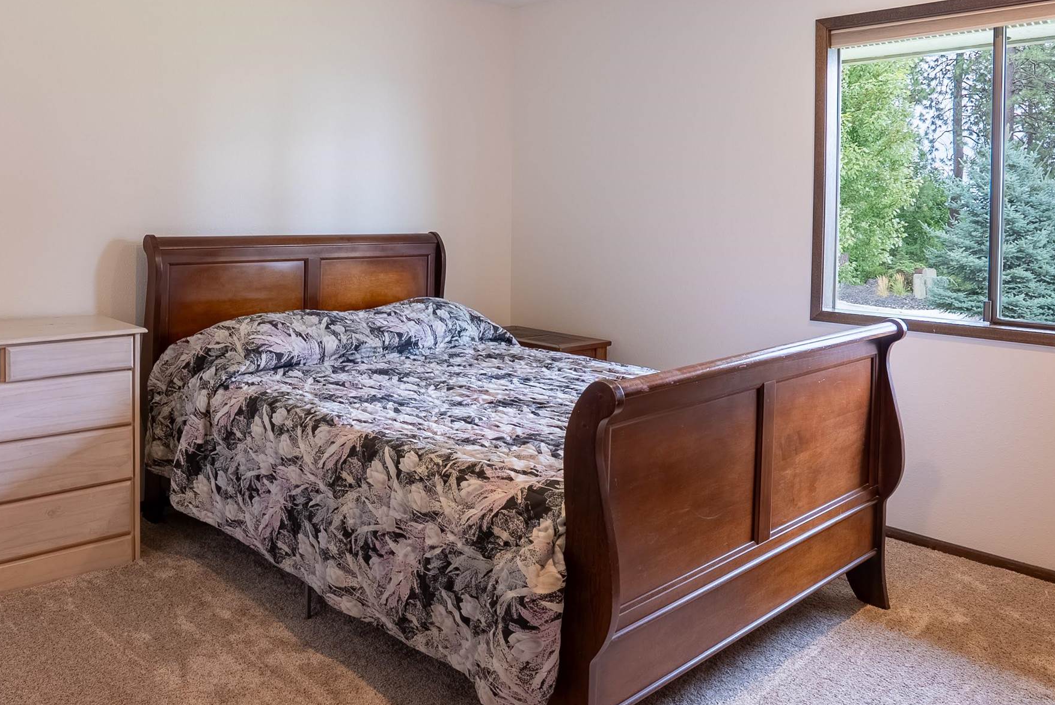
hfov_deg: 63.7
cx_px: 350
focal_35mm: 28
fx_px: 821
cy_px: 229
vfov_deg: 45.7
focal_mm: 16
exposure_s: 1/160
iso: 400
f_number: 8
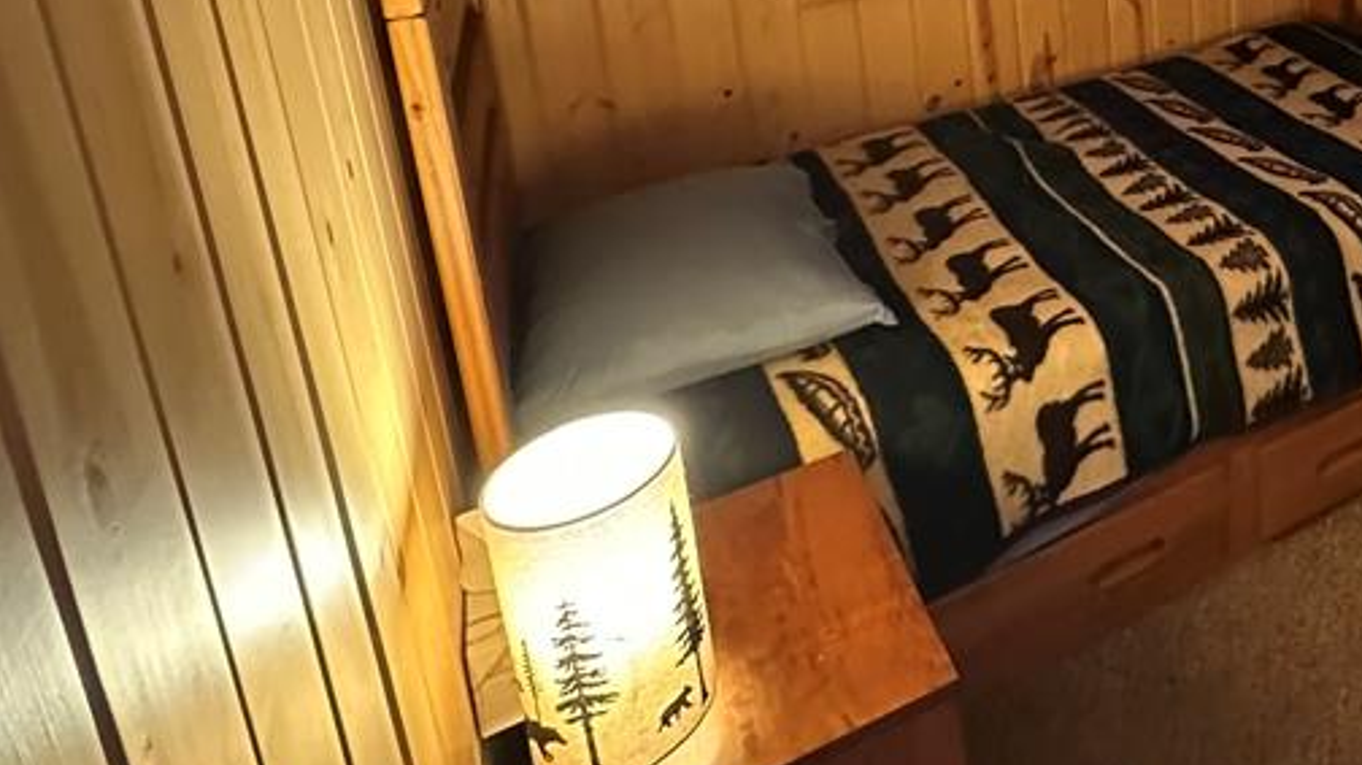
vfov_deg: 33.2
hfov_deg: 55.0
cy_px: -65
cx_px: 1208
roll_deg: +2.3
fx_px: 1119
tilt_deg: -12.6
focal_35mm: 31
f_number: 2.2
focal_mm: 2.22
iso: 1250
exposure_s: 1/40
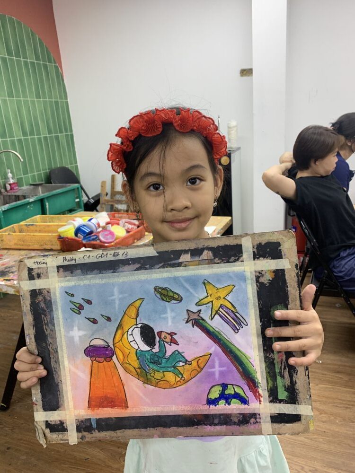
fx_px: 356
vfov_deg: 67.3
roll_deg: +4.3
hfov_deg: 53.1
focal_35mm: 26
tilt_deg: -17.3
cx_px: 178
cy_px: 236
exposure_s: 1/121
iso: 80
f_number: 1.8
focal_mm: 4.25
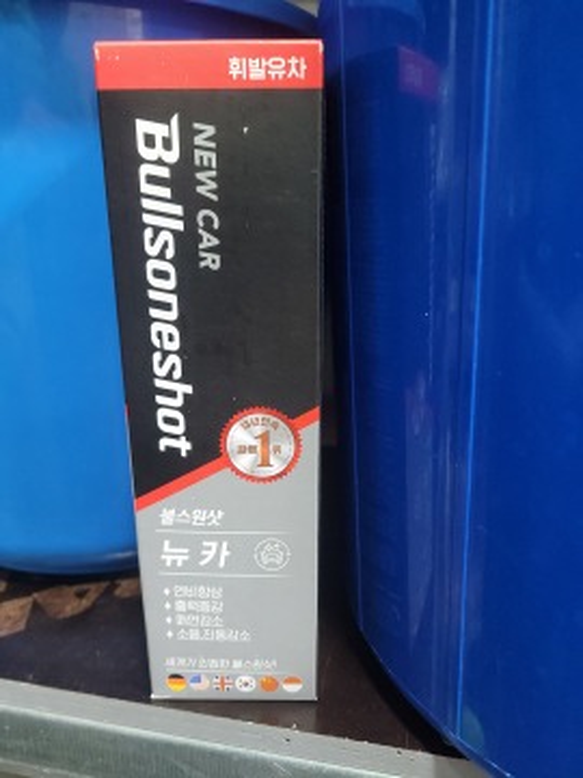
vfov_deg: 67.3
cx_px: 292
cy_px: 389
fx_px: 584
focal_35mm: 26
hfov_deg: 53.1
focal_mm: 5.4
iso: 500
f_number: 1.8
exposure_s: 1/40
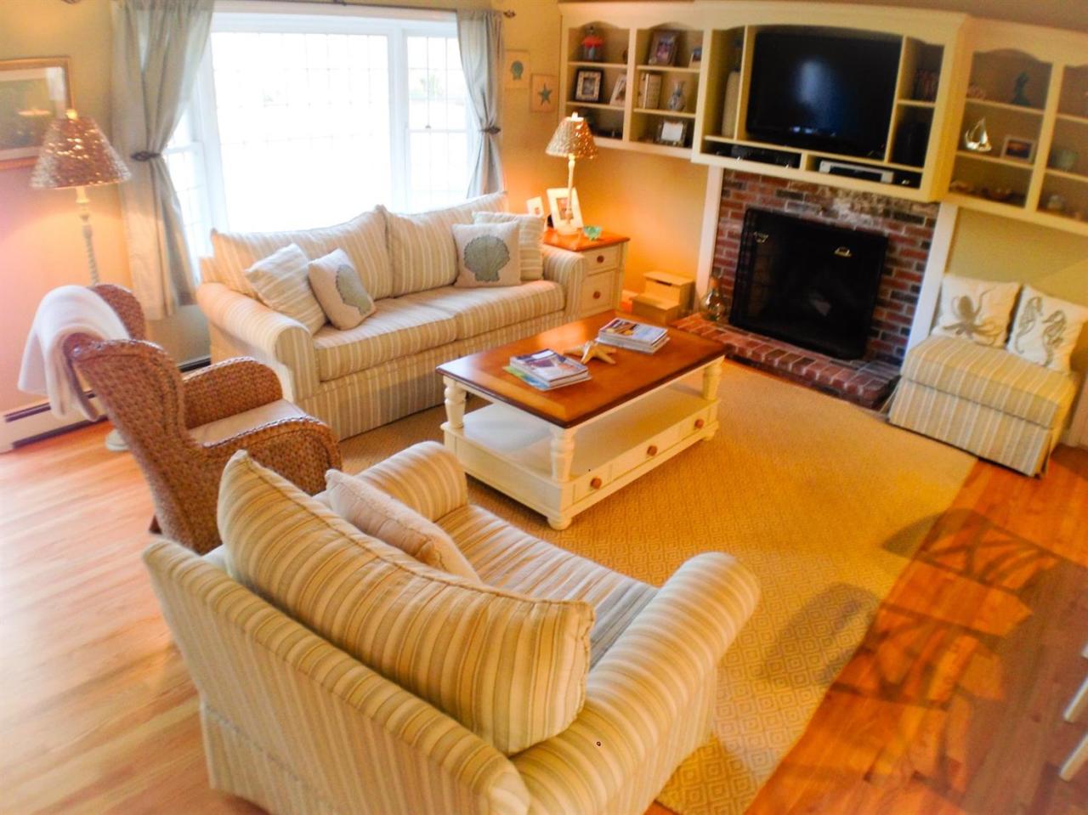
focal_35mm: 33
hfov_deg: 55.4
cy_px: 408
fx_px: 1037
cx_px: 544
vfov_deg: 42.9
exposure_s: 1/20
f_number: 2.4
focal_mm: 4.12
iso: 80
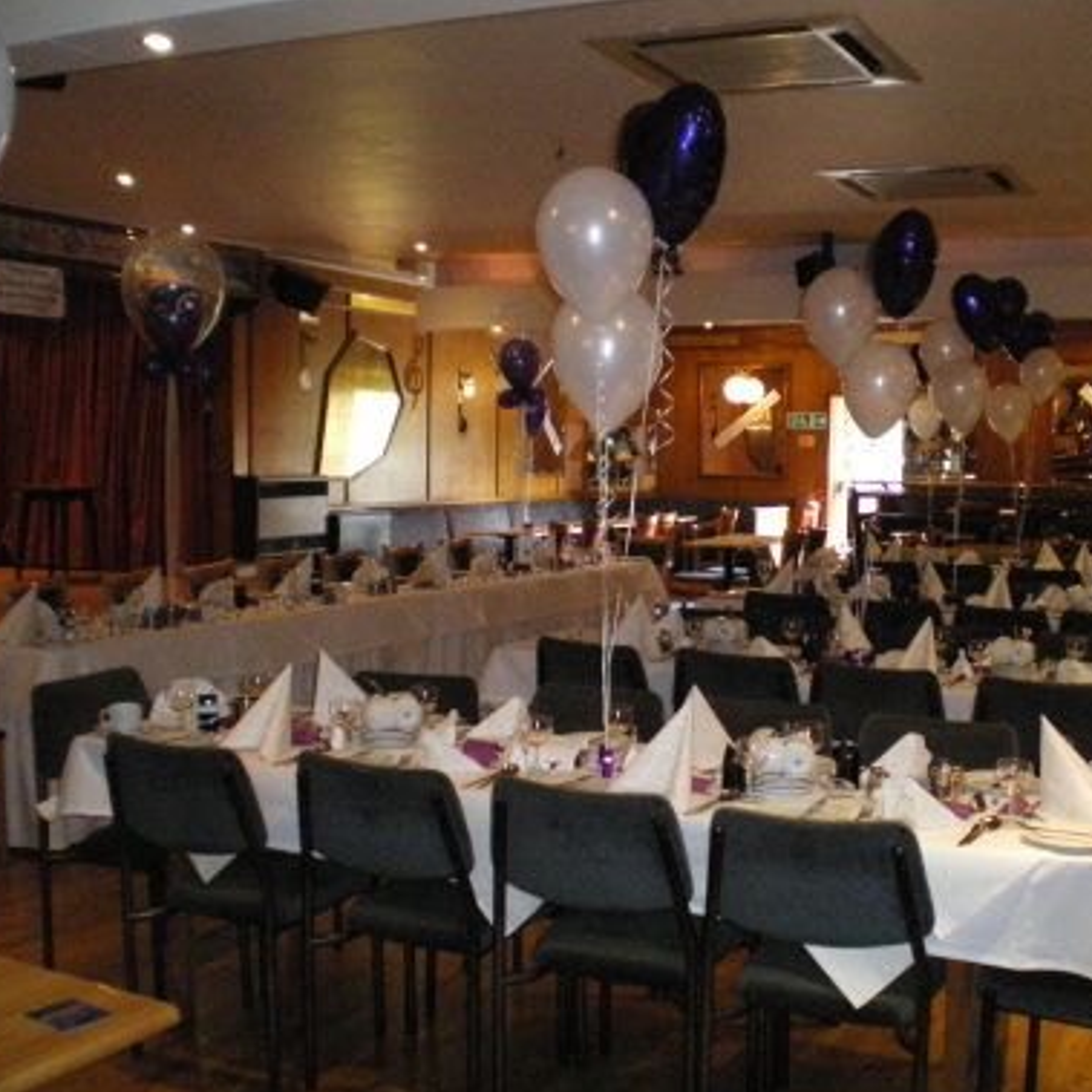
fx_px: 1535
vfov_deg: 39.2
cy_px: 547
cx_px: 651
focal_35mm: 43
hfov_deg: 39.0
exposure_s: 1/50
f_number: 3.1
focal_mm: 6.3
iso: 800
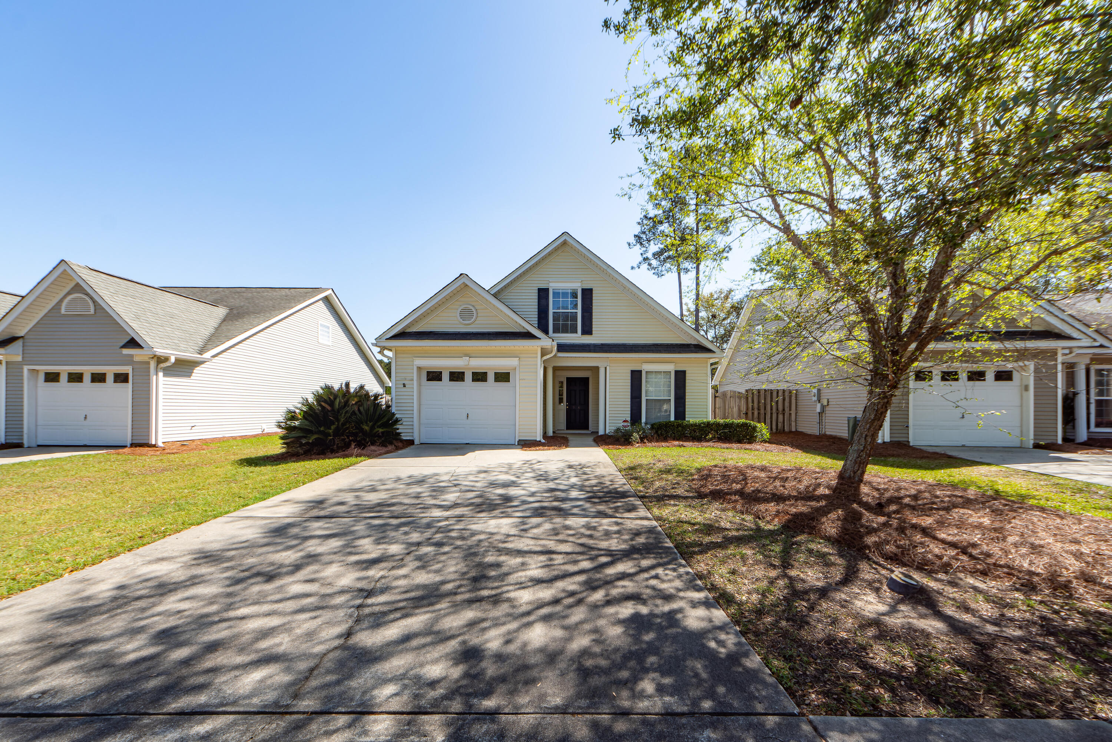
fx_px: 371
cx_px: 556
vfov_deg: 90.0
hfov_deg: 112.6
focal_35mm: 12
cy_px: 371
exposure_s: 1/125
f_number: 9.5
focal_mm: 8
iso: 100
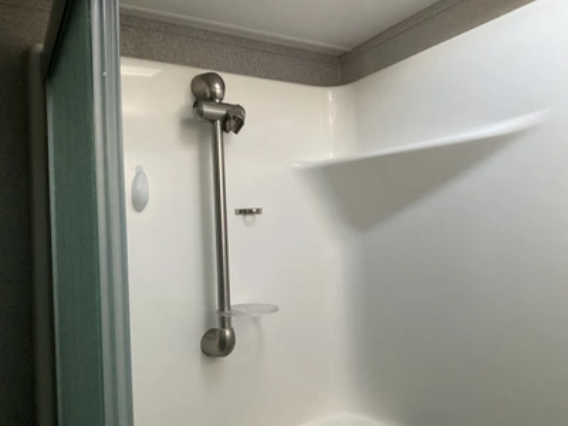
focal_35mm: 29
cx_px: 284
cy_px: 213
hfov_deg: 61.7
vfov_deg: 48.2
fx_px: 476
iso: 250
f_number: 1.8
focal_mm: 3
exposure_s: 1/60
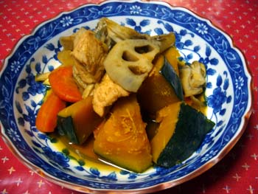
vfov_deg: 40.7
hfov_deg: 52.6
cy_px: 97
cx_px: 129
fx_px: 261
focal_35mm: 35
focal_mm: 5.8
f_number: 2.8
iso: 80
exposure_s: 1/8
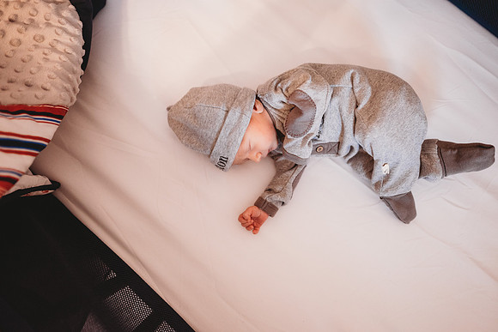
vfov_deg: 53.2
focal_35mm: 24
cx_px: 249
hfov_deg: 73.7
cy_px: 166
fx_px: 332
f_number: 2.2
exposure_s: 1/160
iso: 800
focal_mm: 24
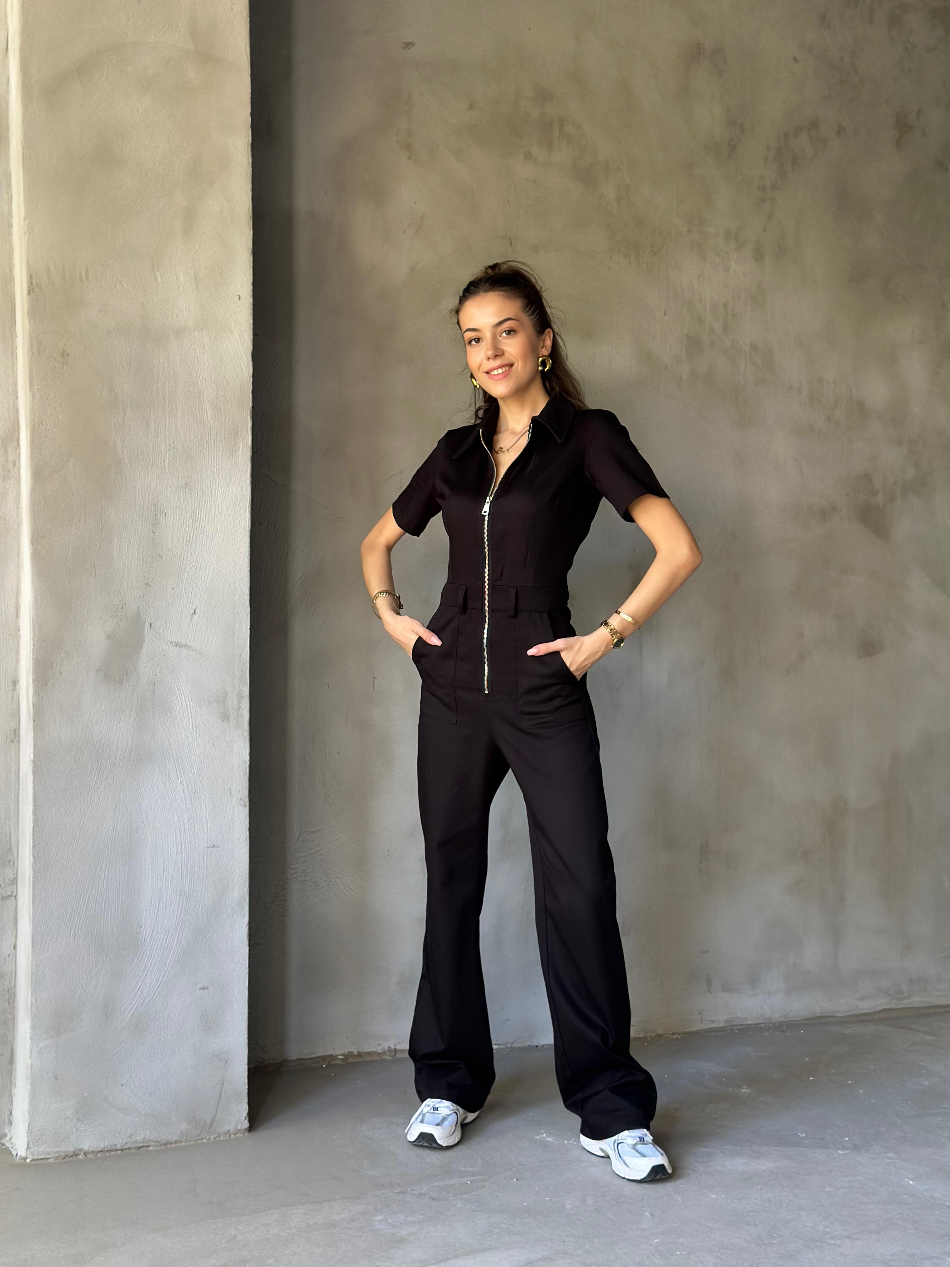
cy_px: 634
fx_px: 1756
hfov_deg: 30.3
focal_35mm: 48
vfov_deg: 39.7
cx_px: 475
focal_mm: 6.86
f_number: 1.78
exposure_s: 1/103
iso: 125
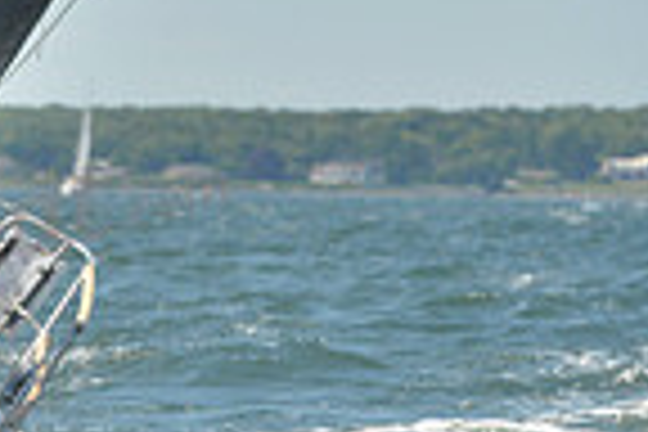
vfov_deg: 2.4
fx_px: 10529
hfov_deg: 3.5
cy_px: 83
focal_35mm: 585
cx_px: -634
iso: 280
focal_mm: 145
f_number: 6.3
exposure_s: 1/1250
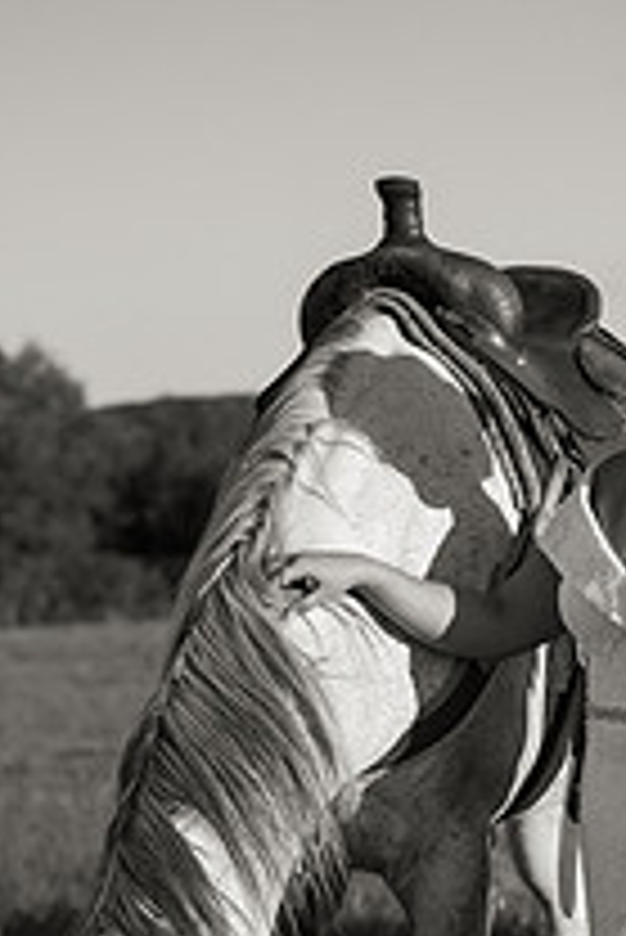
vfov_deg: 18.4
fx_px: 2812
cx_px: 480
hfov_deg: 12.7
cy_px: 950
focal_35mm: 108
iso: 80
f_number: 2.8
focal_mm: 50
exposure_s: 1/2000
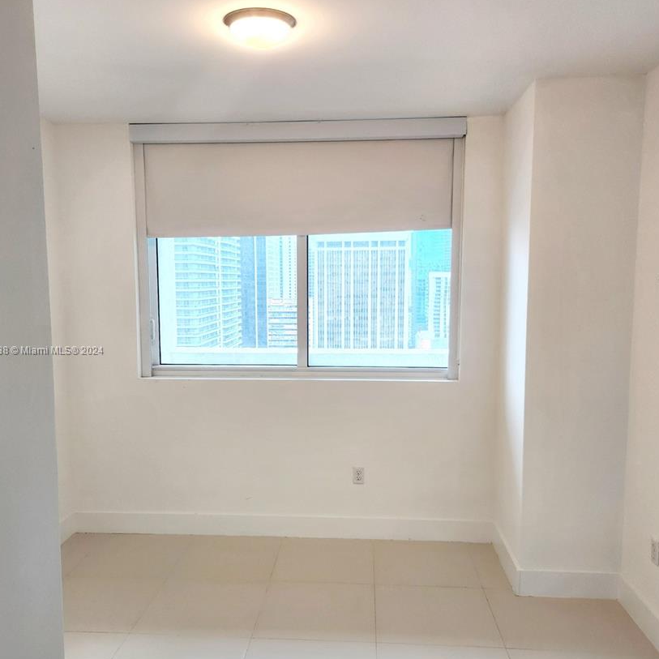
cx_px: 319
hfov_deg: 54.0
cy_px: 351
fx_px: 646
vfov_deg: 54.0
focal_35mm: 30
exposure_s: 1/182
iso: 100
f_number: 1.8
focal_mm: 5.4
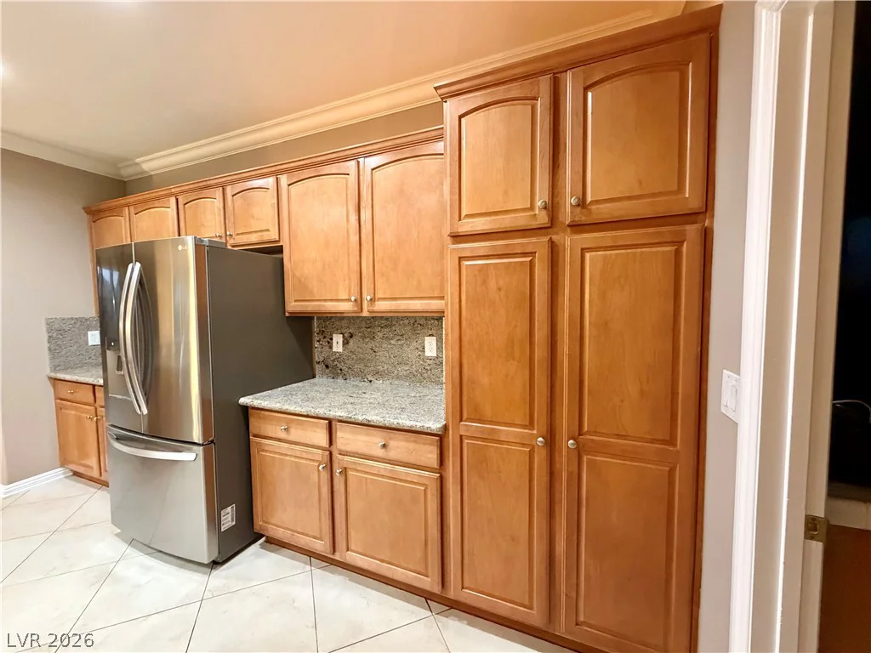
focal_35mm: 14
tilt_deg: -2.1
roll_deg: +0.8
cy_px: 326
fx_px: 352
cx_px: 436
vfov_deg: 85.7
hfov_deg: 102.1
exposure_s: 1/60
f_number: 2.2
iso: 800
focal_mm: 2.22
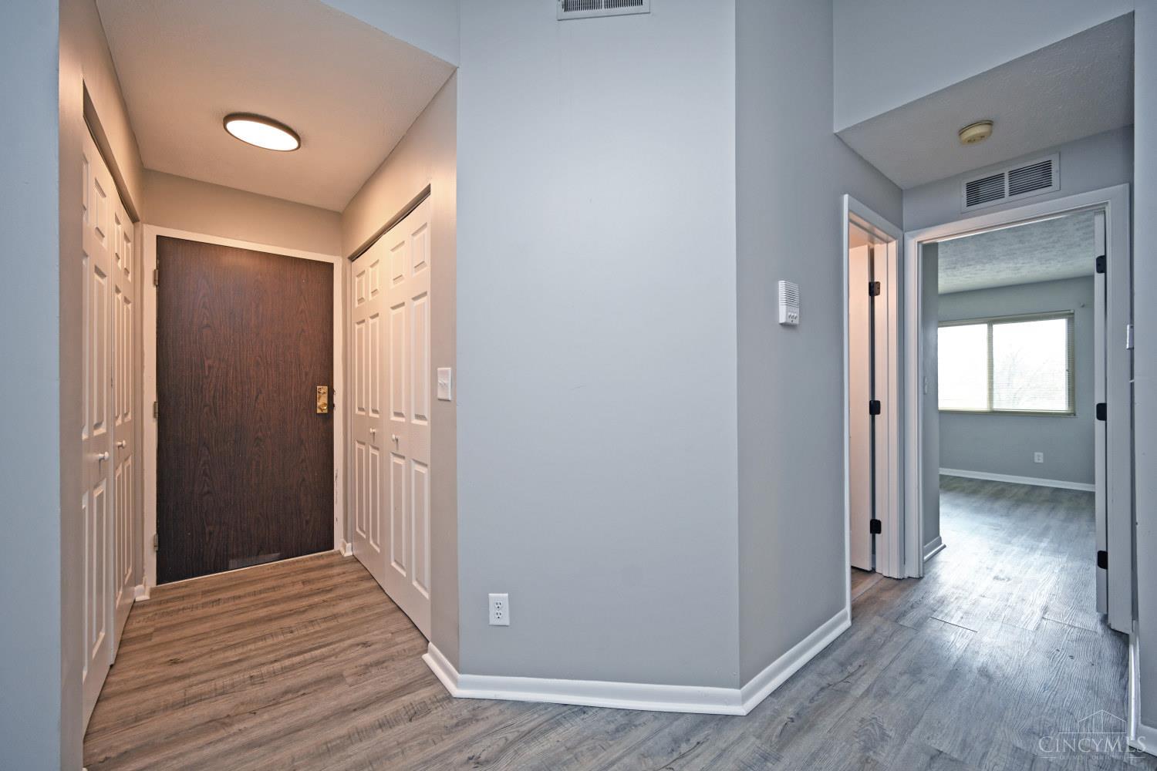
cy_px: 386
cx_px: 578
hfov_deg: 104.3
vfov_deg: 81.2
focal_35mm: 14
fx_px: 450
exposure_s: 1/60
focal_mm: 14
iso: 220
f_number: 4
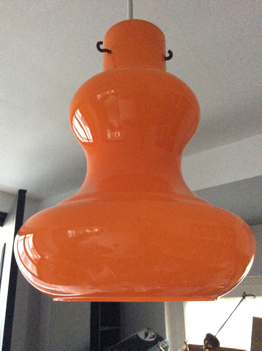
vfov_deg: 56.9
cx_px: 131
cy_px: 176
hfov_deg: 44.1
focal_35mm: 32
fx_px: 324
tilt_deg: +20.7
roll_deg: +1.7
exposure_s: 1/17
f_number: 2.4
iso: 640
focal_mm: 3.3
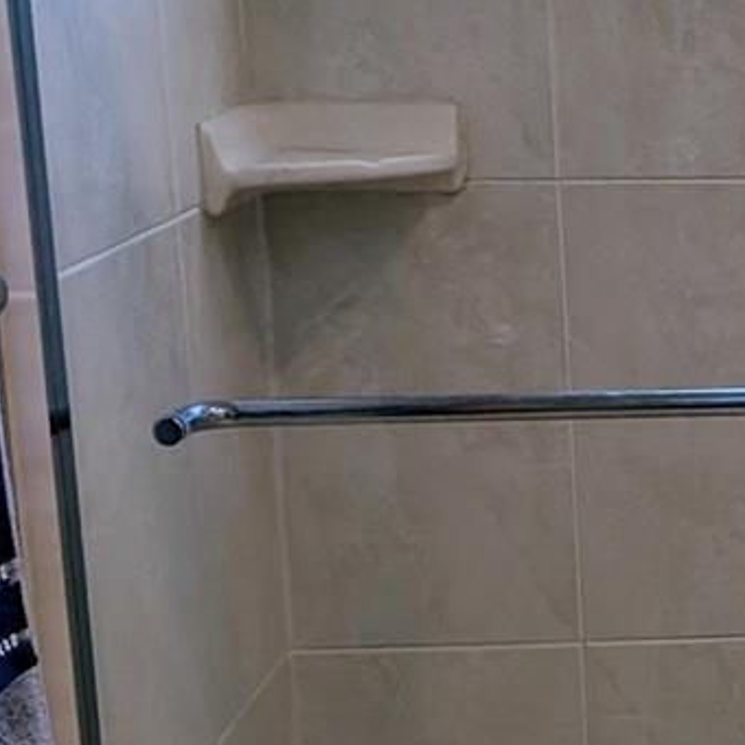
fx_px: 2338
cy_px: 508
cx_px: 1156
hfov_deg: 16.3
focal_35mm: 96
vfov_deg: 18.1
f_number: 1.68
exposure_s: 1/120
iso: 35
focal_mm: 6.9
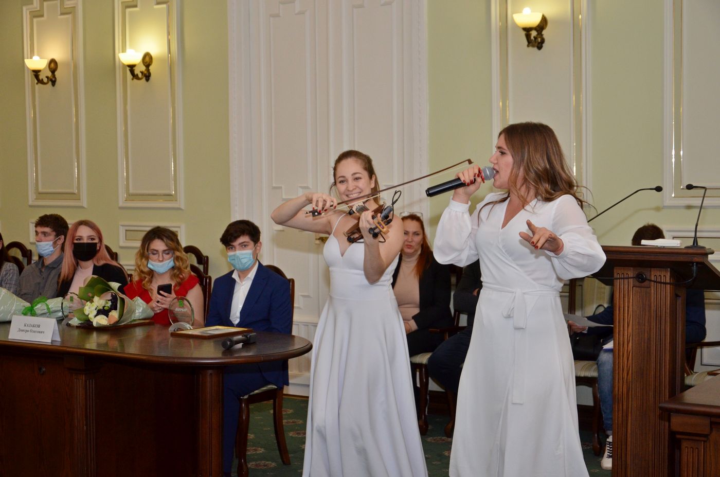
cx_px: 360
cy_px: 238
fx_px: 1138
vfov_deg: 23.7
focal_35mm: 57
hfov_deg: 35.1
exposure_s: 1/250
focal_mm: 38
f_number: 4.5
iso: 800
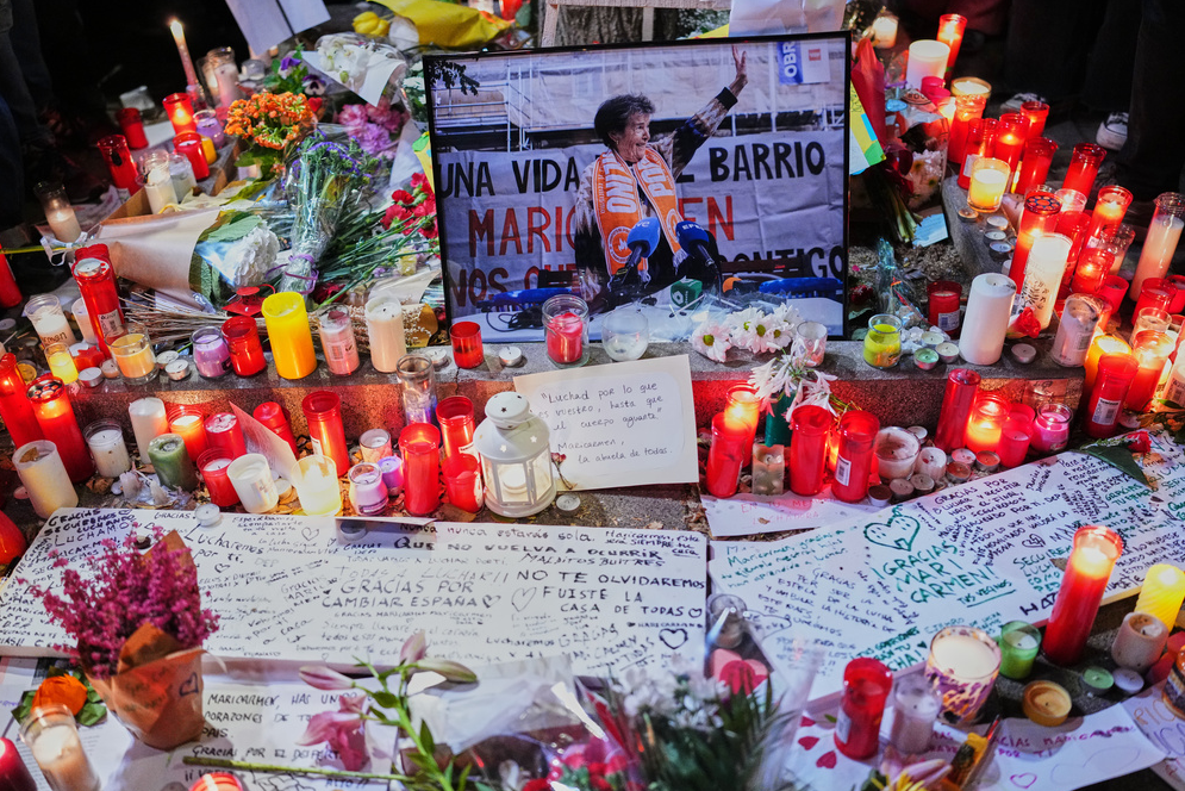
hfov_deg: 53.1
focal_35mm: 36
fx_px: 1185
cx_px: 606
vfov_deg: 36.9
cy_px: 401
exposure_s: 1/200
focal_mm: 35
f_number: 1.4
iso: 4000
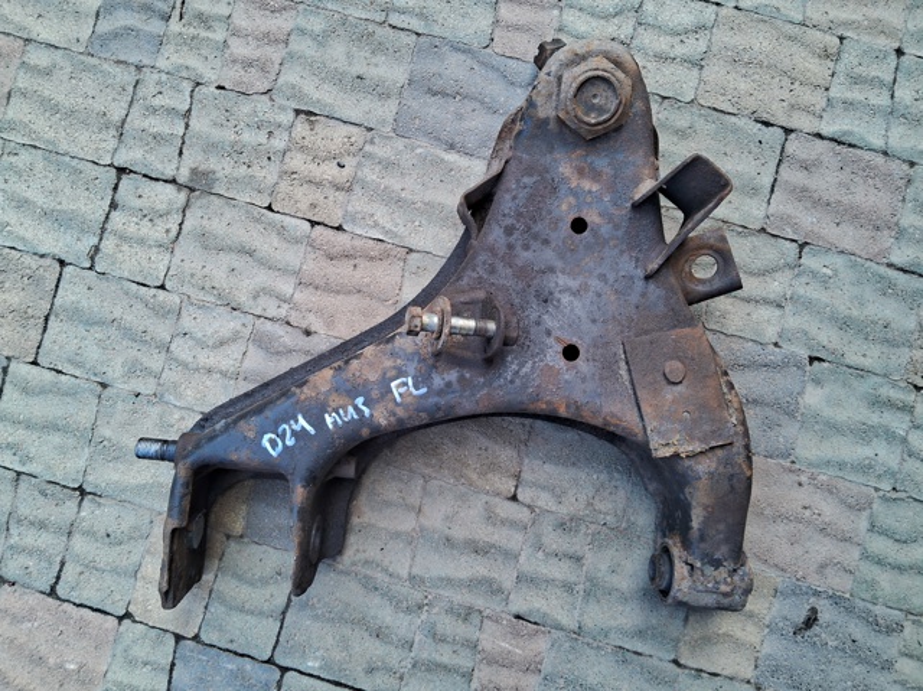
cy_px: 346
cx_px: 462
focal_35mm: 26
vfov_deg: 53.0
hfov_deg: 67.3
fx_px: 693
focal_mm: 3.98
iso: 50
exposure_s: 1/100
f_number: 1.8
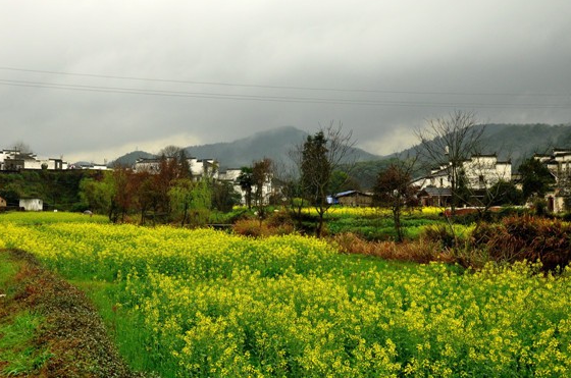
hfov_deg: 43.5
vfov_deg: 29.7
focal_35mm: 45
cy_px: 209
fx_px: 712
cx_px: 235
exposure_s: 1/60
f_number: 5.6
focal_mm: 24
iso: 720
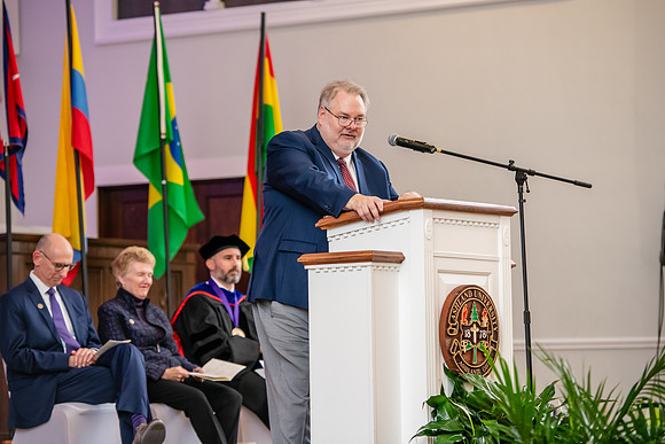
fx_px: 2494
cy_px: 222
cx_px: 332
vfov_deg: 10.2
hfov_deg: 15.2
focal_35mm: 135
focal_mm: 135
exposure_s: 1/200
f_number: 3.5
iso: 1600
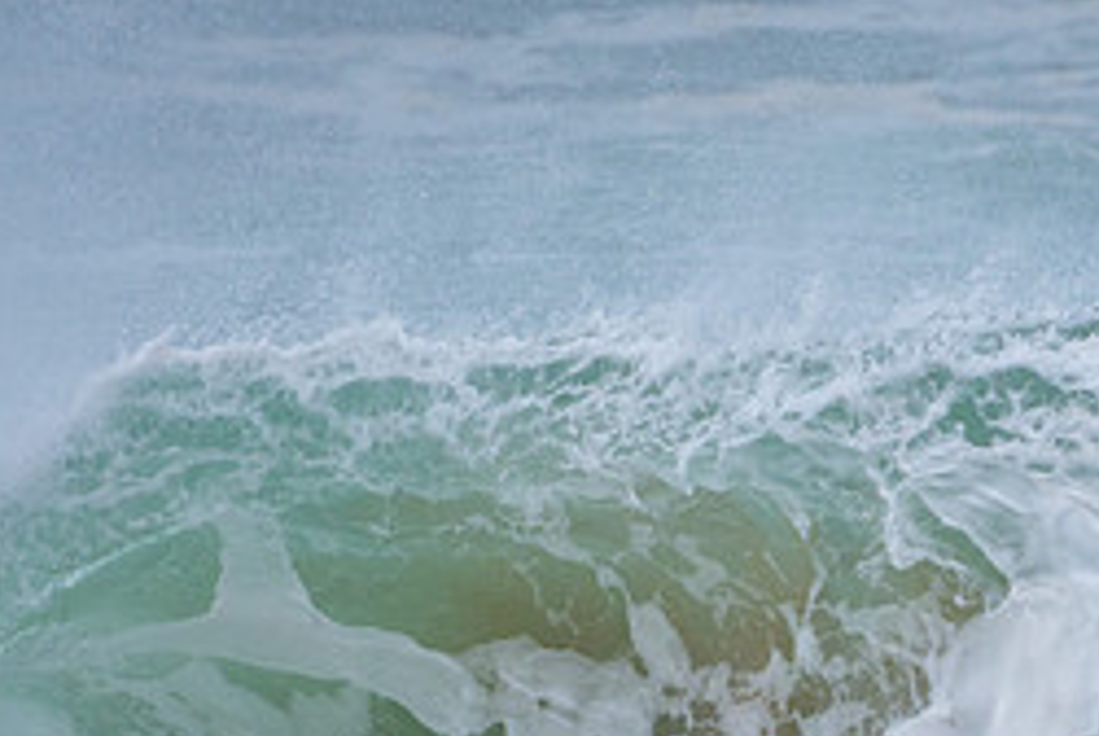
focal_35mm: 1731
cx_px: 1042
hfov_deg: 1.2
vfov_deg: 0.8
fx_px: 52904
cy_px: 769
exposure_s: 1/1000
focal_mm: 500
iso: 360
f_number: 5.6
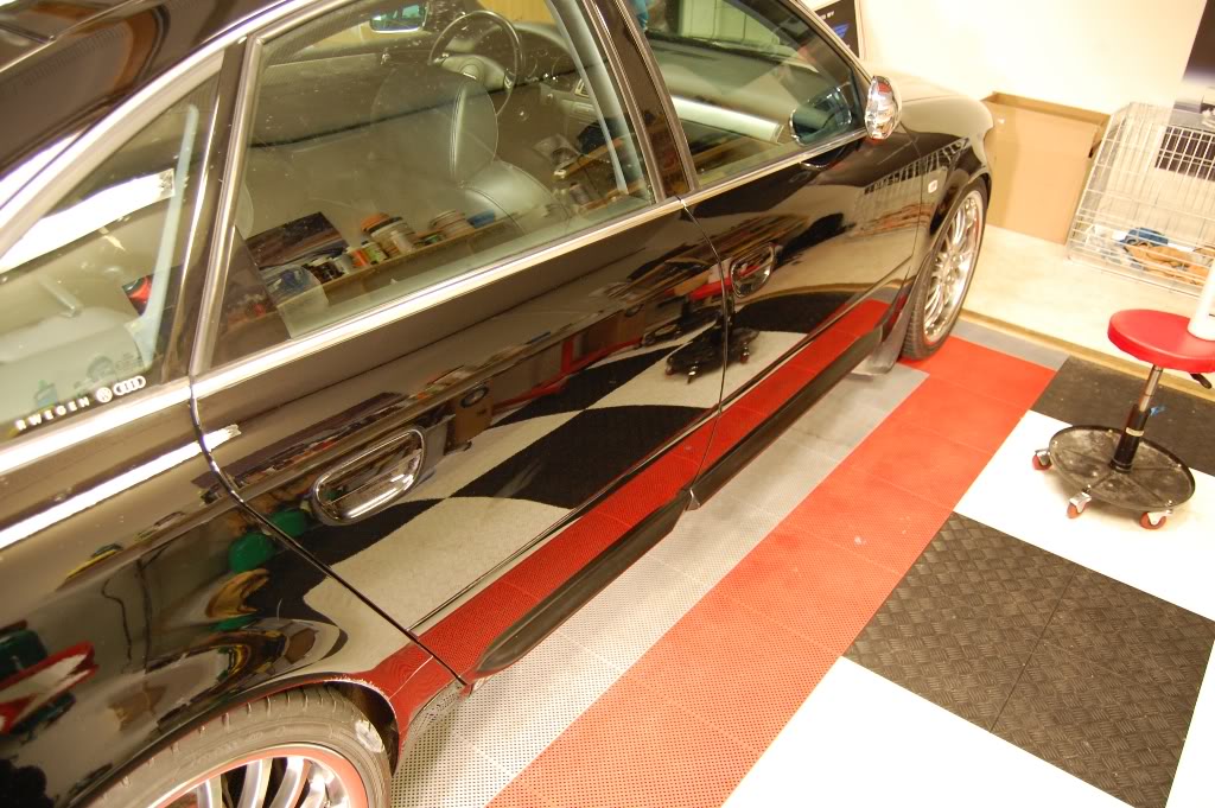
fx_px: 910
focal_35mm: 27
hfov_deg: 67.4
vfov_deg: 47.9
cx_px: 608
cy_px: 404
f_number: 3.5
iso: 800
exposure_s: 1/25
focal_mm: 18
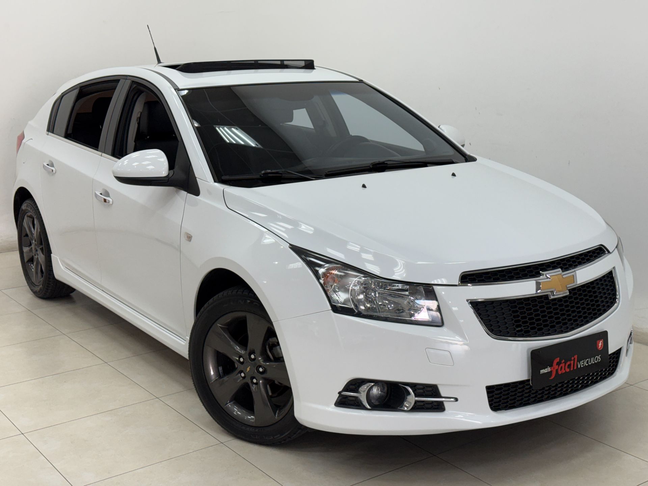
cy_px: 243
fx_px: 899
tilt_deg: -12.2
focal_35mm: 48
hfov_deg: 39.7
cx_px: 324
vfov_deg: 30.3
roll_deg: +0.9
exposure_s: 1/162
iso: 64
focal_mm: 6.76
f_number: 1.78
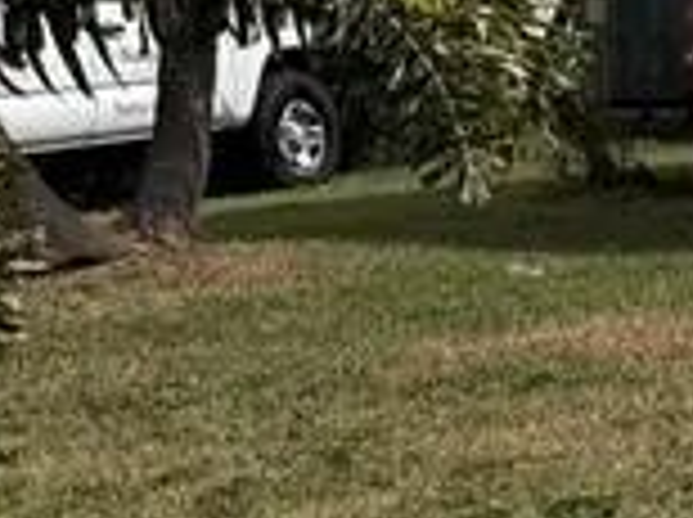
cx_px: 2097
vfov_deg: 9.2
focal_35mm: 160
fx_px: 3198
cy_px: 90
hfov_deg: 9.6
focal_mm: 6.76
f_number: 1.78
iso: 80
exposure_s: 1/6711
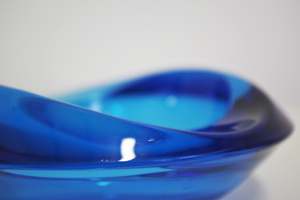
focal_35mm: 57
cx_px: 150
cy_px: 100
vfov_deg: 23.8
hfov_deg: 35.1
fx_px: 475
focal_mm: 37.5
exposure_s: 1/80
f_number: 4.5
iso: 800
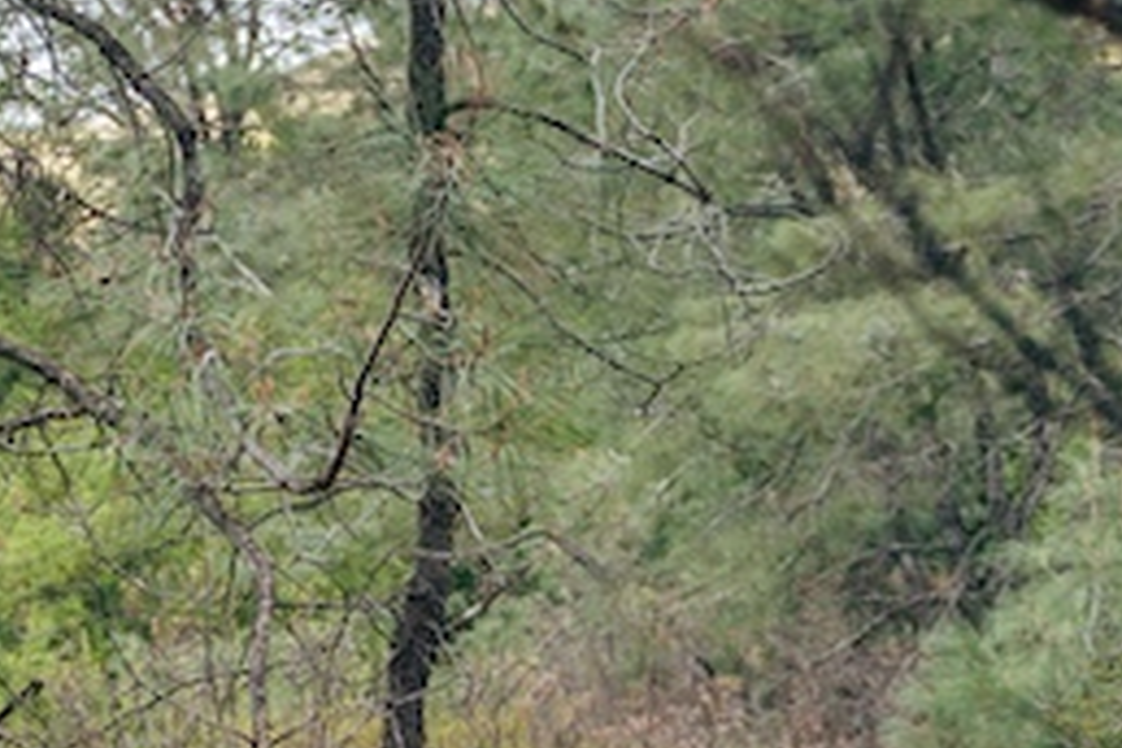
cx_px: -631
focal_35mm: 158
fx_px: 4924
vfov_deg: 8.4
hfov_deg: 12.3
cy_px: 1244
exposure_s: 1/640
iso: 200
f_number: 2.8
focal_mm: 34
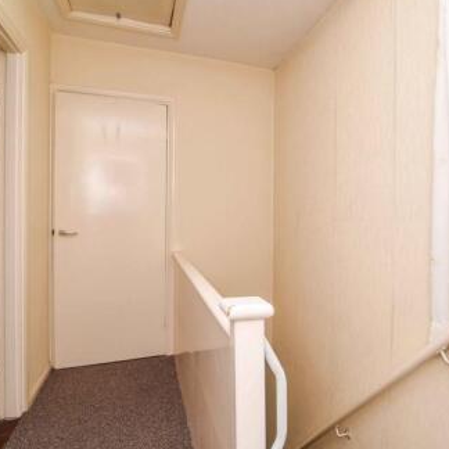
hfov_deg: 64.1
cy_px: 197
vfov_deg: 64.8
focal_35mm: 24
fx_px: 352
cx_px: 280
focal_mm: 14
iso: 250
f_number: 9
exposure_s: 1/40
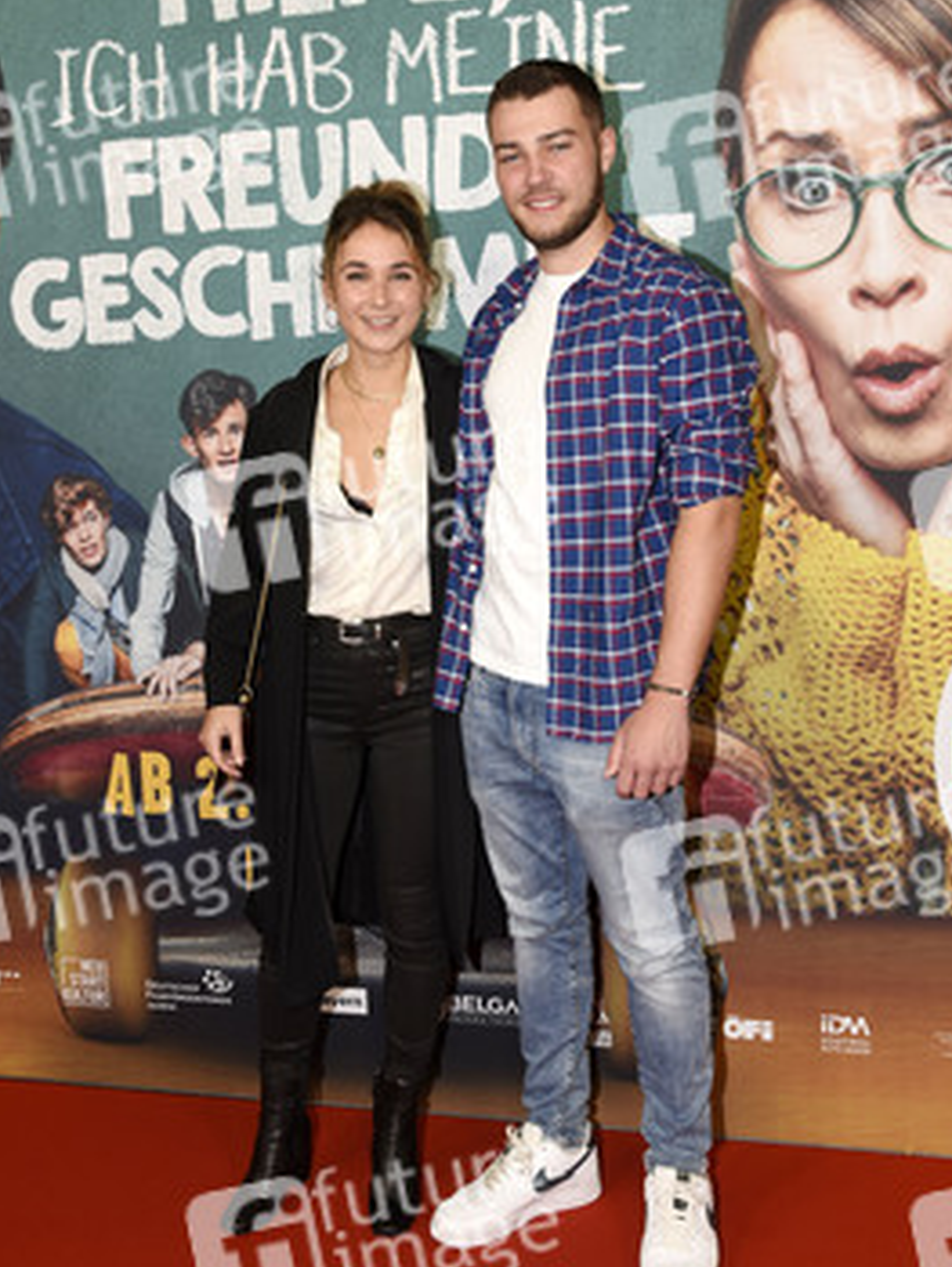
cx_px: 478
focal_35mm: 34
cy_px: 688
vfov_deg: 53.9
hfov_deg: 41.8
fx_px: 1245
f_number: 6.3
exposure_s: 1/125
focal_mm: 31
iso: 640
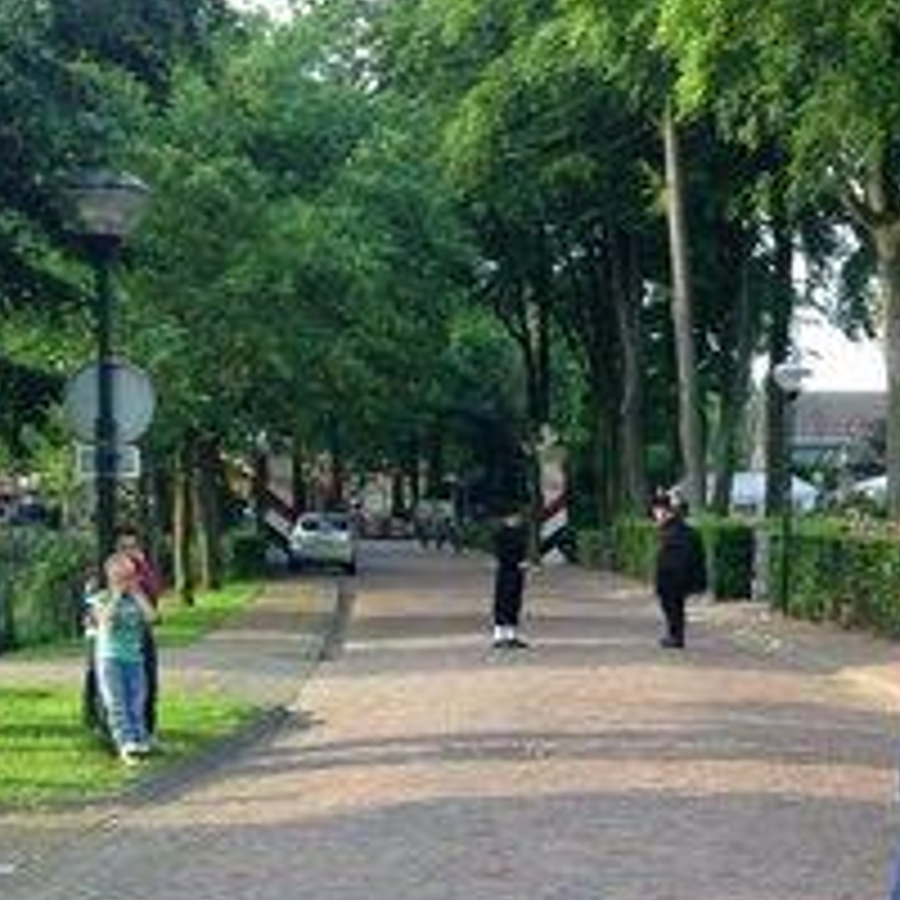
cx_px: 729
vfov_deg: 24.4
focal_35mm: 70
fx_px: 2059
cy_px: 684
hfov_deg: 24.2
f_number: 2.4
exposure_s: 1/120
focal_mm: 4.12
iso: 80
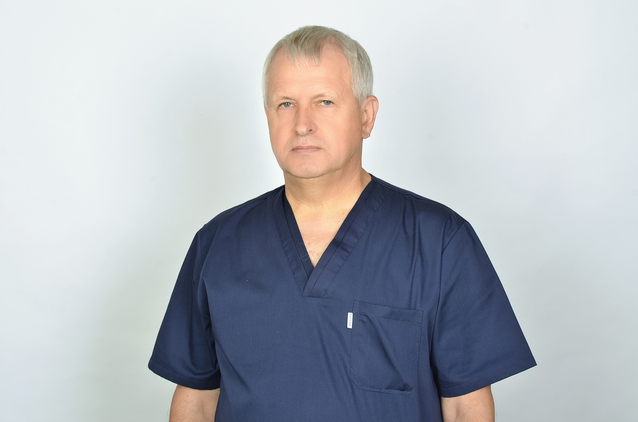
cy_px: 211
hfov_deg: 27.0
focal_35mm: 75
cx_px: 319
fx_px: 1326
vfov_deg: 18.1
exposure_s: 1/160
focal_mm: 50
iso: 100
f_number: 10
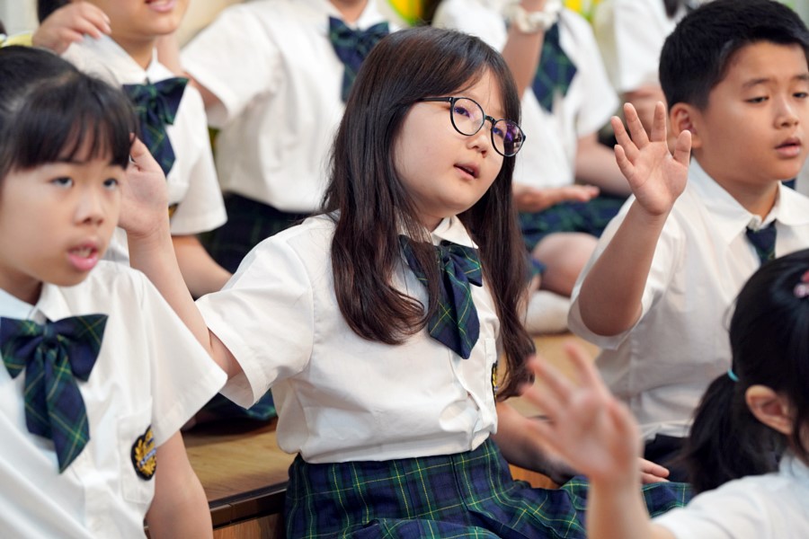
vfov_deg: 9.3
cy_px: 270
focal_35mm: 147
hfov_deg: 14.0
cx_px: 404
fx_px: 3303
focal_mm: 147
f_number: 4
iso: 2000
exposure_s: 1/160
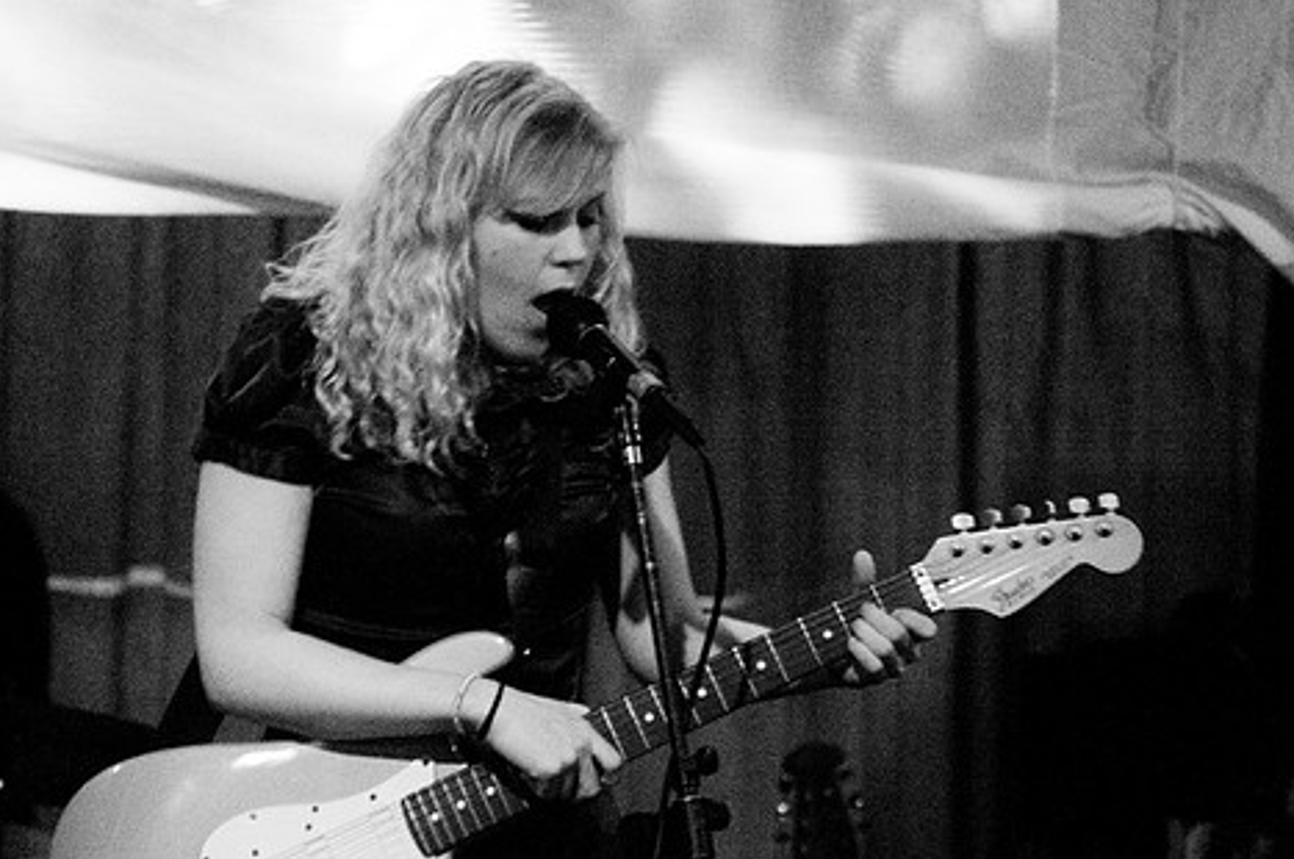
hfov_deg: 18.9
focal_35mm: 108
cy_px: 423
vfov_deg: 12.6
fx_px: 3877
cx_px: 571
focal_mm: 58
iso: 2000
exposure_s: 1/15
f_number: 2.8
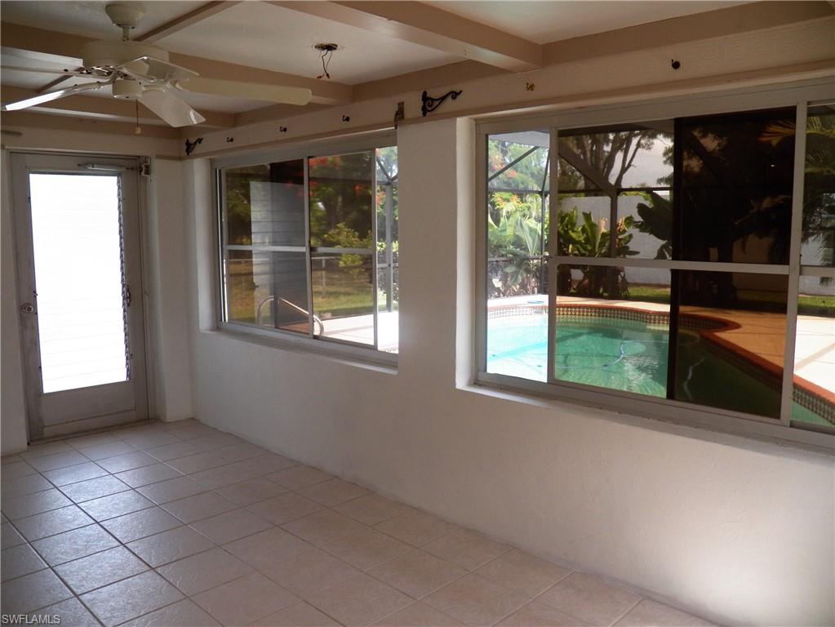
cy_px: 314
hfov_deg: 63.4
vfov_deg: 49.8
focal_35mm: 28
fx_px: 676
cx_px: 418
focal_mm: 4.9
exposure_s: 1/160
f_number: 2.8
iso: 125
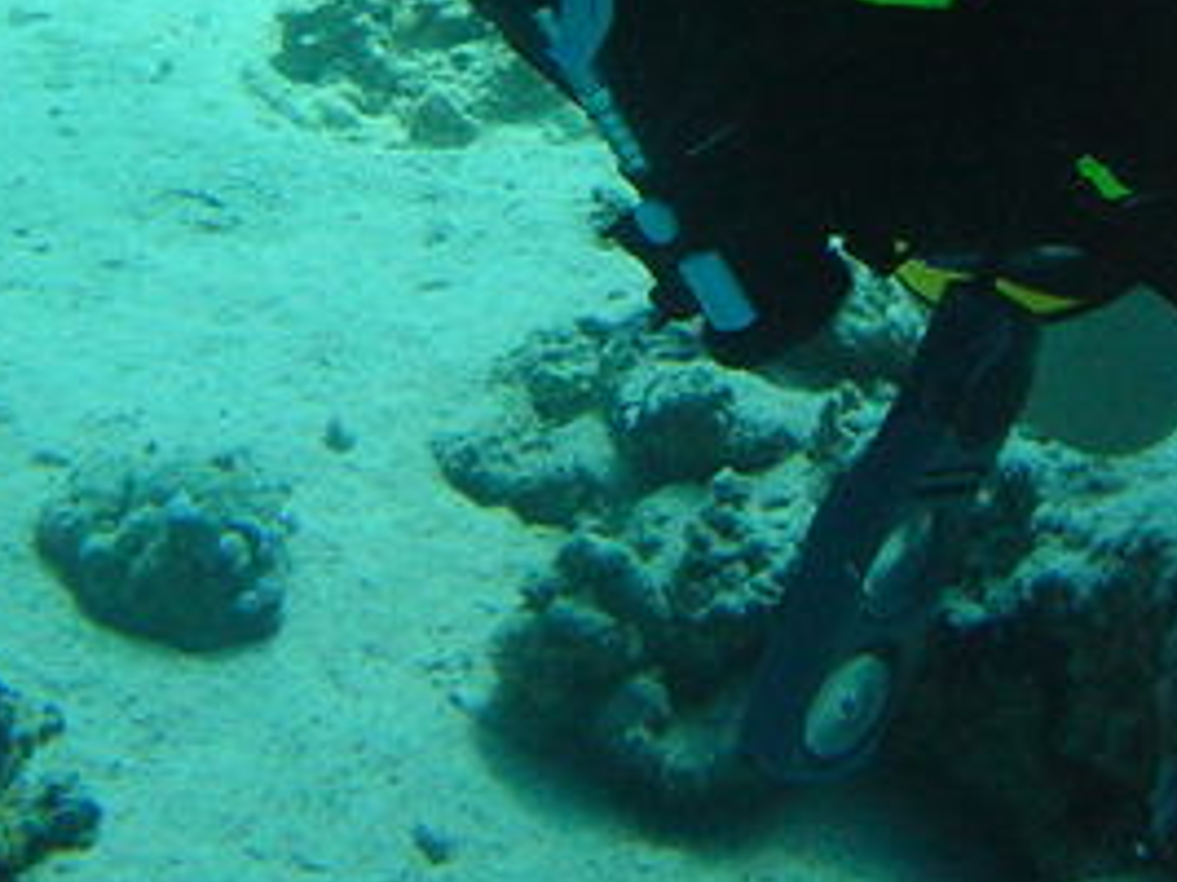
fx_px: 3467
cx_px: 926
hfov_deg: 19.1
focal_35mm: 102
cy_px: -324
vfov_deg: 13.8
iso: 50
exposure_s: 1/146
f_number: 4.9
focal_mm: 5.7
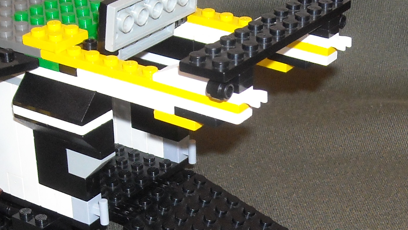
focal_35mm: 85
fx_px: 920
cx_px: 239
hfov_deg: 25.0
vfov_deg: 13.9
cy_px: 253
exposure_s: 1/60
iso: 200
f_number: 2.8
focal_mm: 5.7
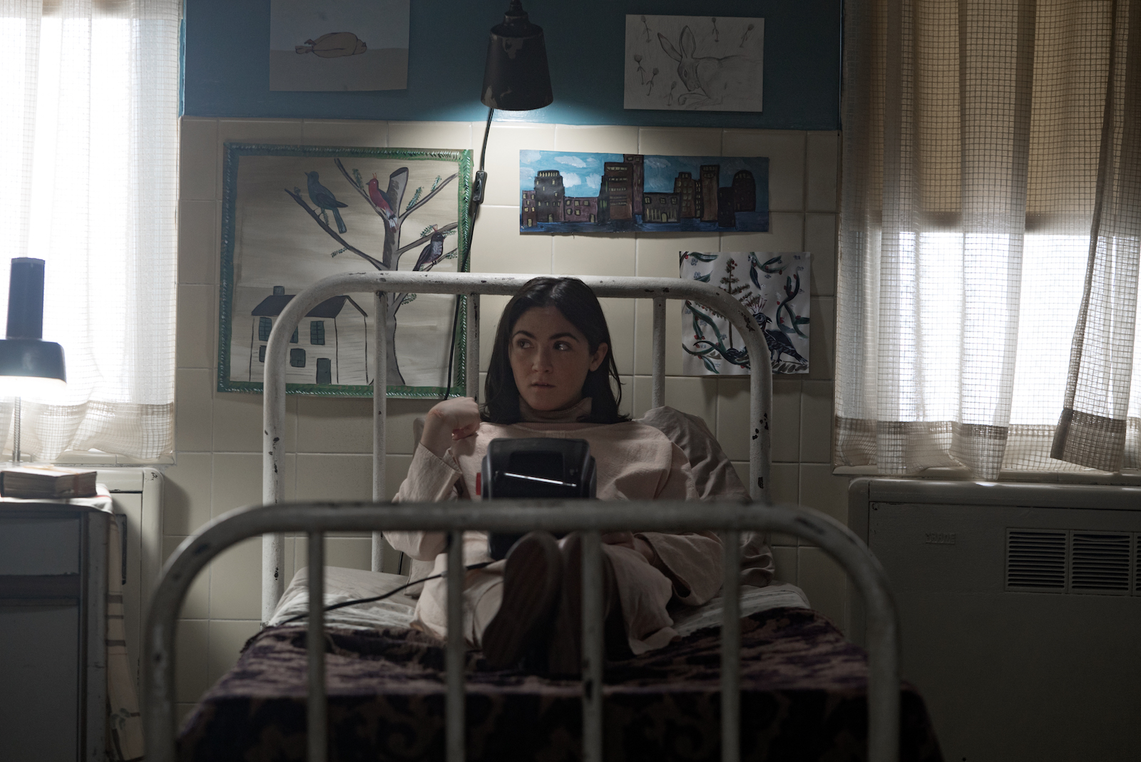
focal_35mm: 97
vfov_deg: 14.1
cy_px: 381
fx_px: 3076
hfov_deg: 21.0
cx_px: 570
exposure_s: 1/160
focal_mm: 97
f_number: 4
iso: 1250
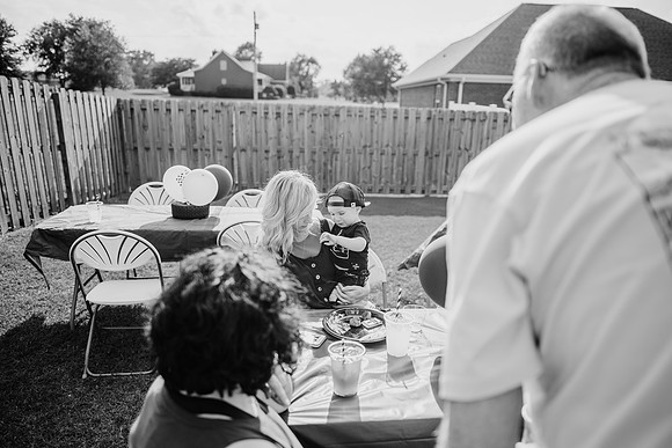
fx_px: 448
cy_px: 224
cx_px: 336
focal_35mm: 24
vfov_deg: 53.2
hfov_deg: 73.7
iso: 100
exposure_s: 1/2500
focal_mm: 24
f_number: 2.2
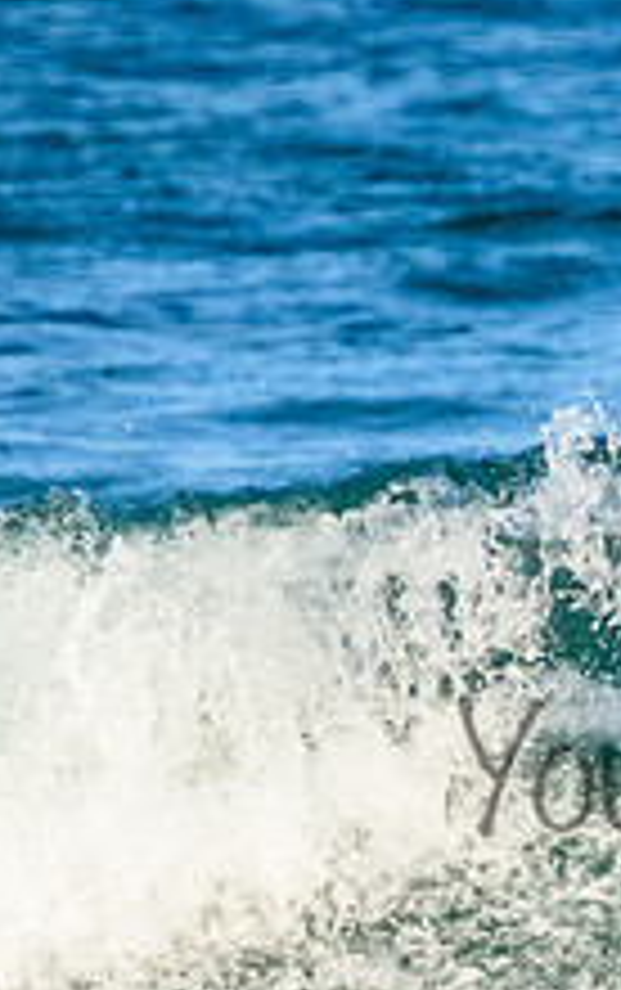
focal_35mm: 2149
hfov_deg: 0.6
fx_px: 58041
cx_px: 922
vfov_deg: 1.0
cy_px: 727
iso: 2000
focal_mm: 800
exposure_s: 1/2000
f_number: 11
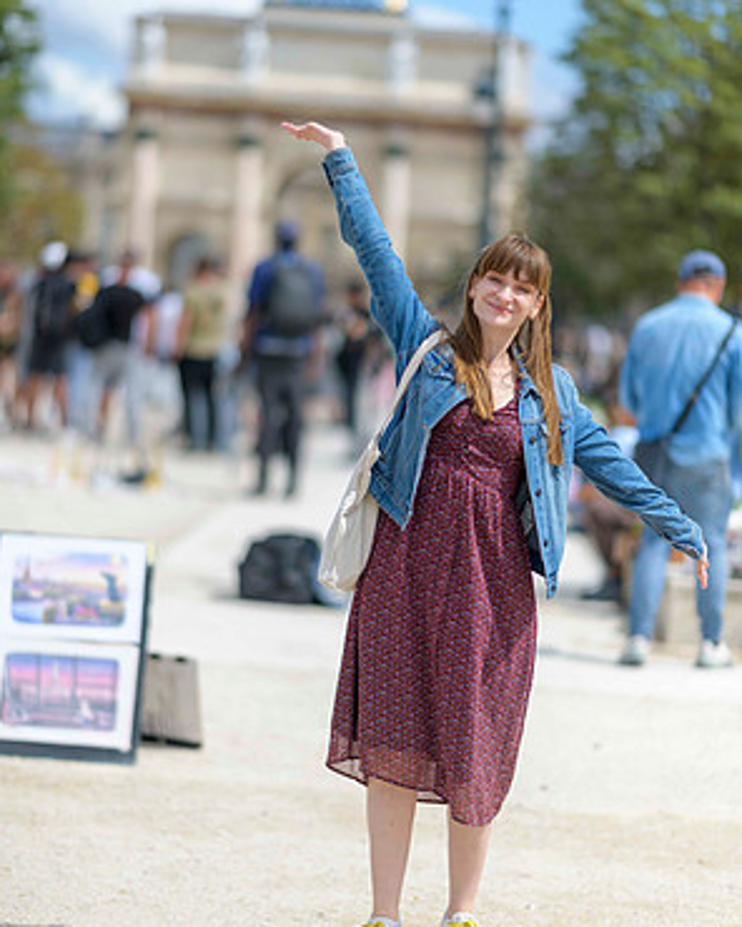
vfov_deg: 16.0
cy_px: 448
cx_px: 368
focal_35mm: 120
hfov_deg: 12.9
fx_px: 3294
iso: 64
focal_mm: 105
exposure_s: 1/8000
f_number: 1.4
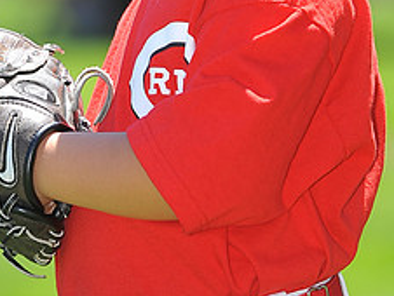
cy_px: -113
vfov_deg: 3.0
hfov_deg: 4.0
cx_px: 206
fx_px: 5617
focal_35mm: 493
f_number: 5.6
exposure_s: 1/400
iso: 200
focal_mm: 200
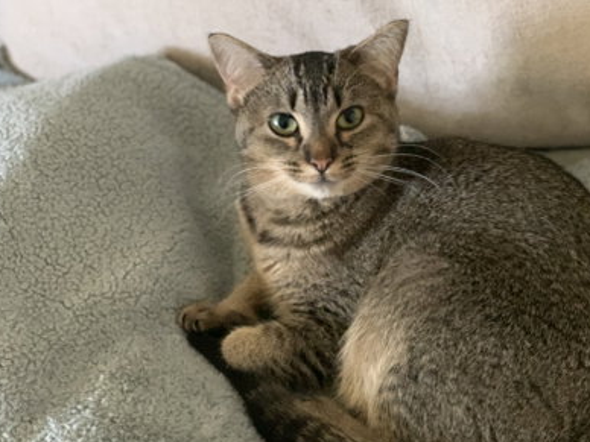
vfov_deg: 21.9
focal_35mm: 67
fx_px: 1142
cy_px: 273
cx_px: 370
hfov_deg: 28.9
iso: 1000
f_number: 2.4
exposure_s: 1/30
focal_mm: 6
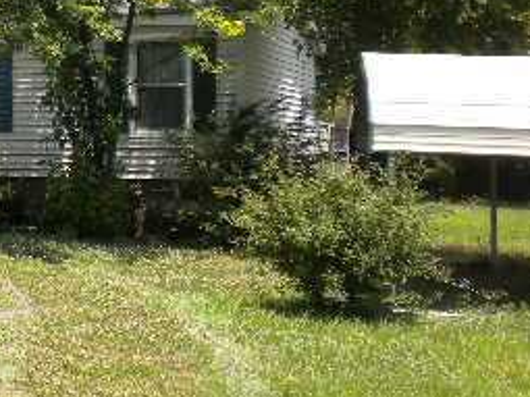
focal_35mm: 93
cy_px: 10
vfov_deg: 15.6
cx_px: -121
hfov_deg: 19.7
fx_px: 1423
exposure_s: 1/497
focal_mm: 6.6
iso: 90
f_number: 3.5
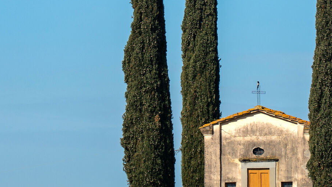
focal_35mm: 823
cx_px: 230
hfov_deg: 2.6
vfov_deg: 1.5
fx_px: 7244
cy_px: 85
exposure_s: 1/800
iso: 100
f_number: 6.3
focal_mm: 300
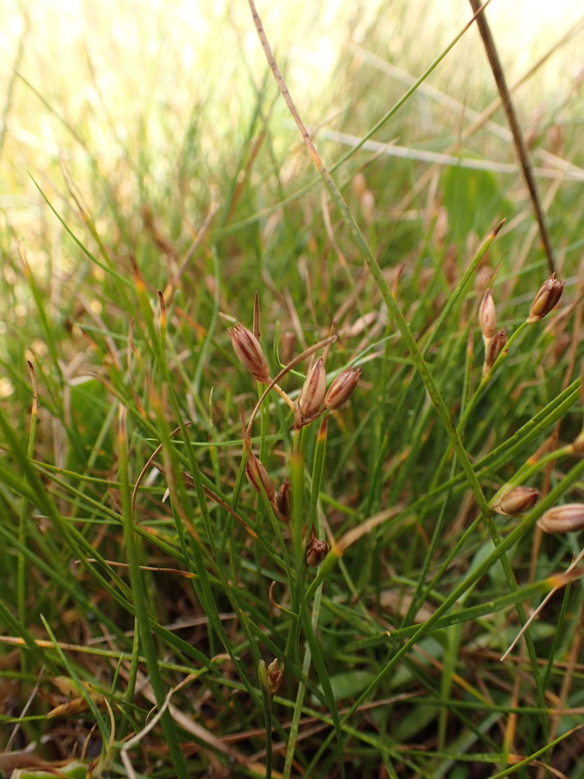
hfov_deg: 46.8
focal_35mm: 30
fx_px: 675
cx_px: 292
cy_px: 390
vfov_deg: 60.0
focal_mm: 5.5
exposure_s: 1/160
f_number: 3.2
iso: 100
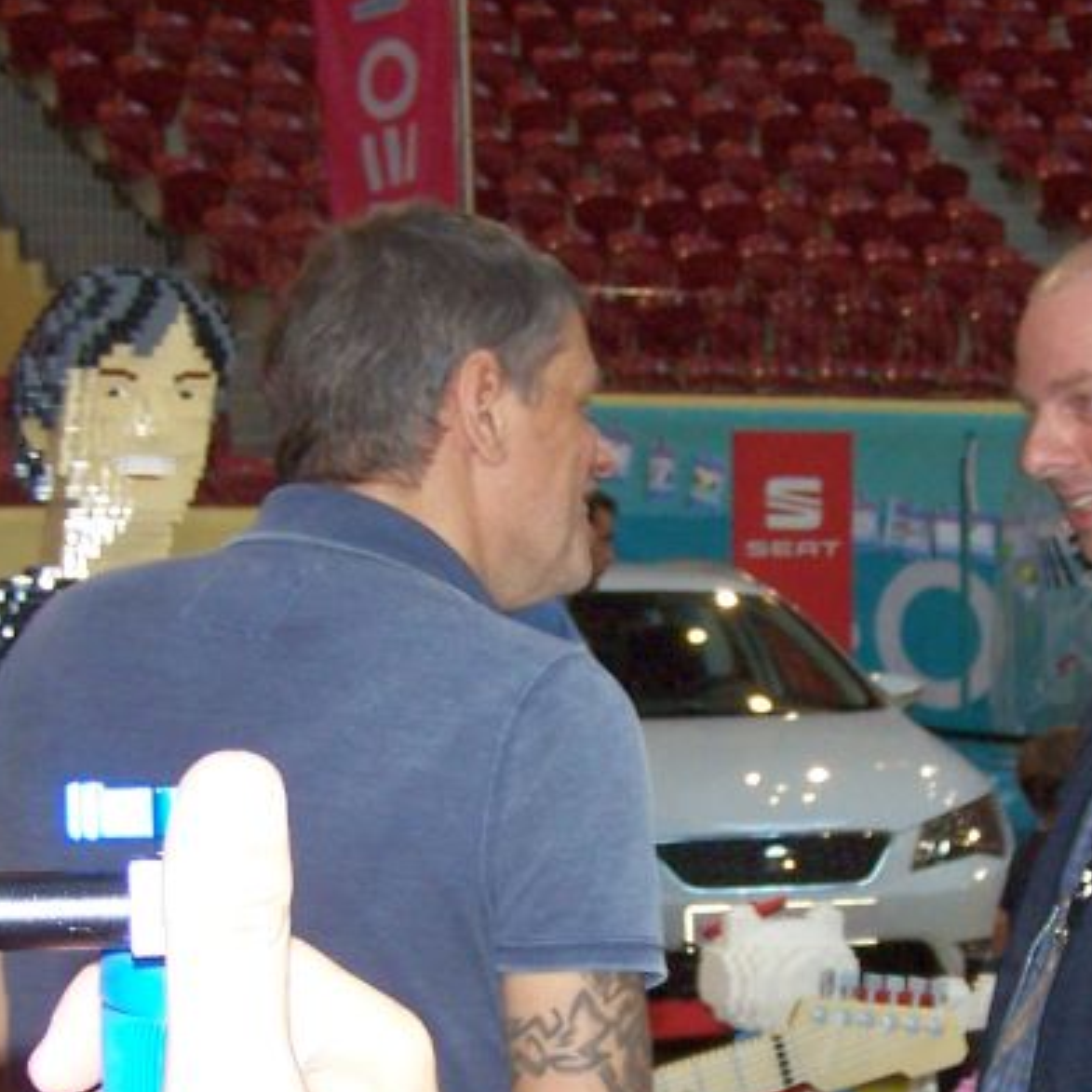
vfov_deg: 19.5
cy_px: 860
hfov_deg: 19.6
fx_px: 3141
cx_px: 779
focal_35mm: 88
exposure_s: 1/60
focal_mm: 6.3
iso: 140
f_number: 2.8
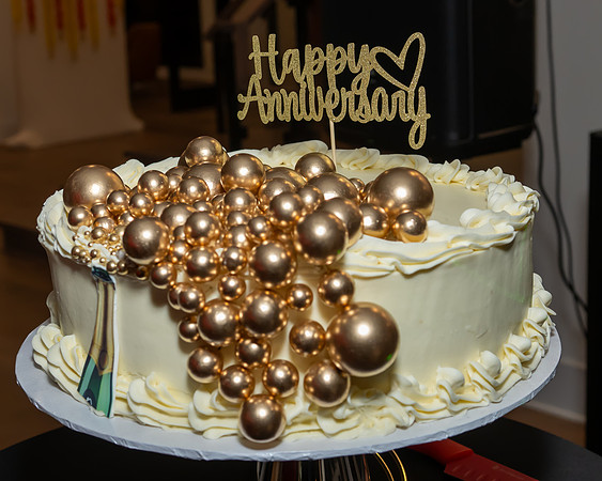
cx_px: 321
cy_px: 223
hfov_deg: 31.3
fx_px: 1074
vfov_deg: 25.2
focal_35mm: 60
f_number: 5
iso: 800
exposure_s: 1/250
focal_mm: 31
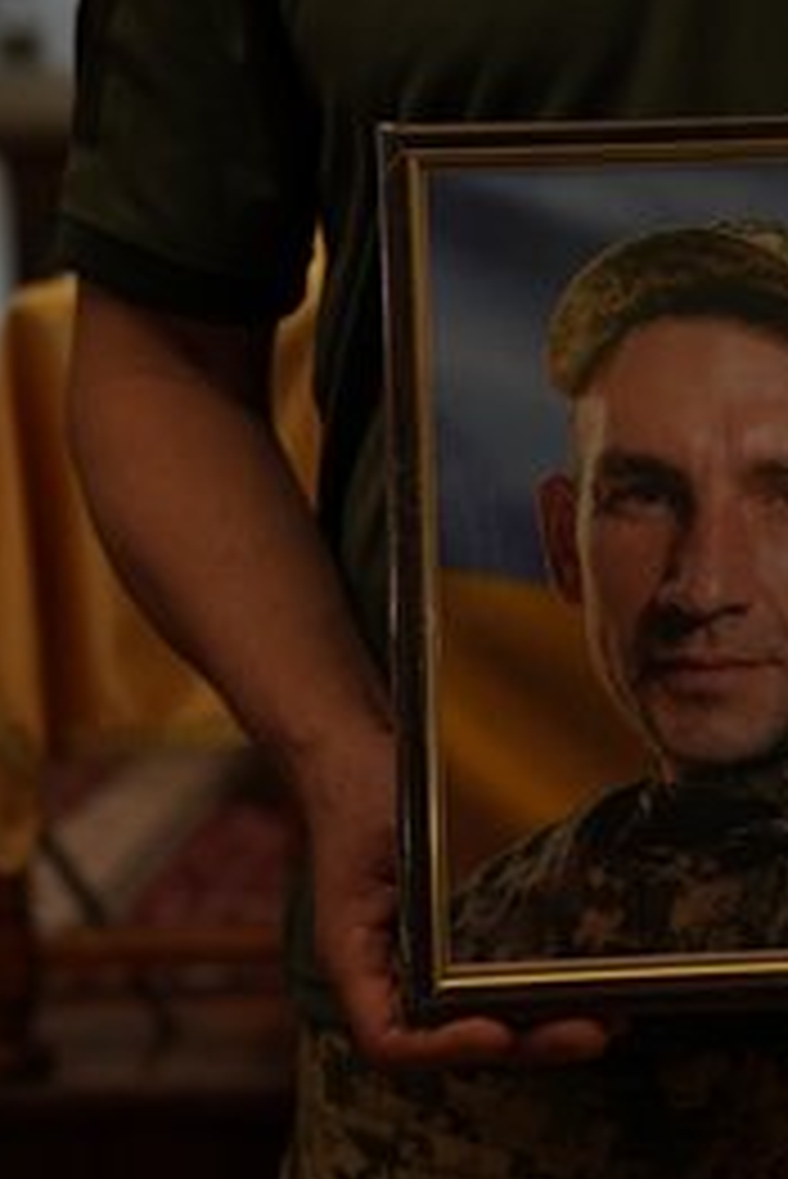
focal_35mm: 90
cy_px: 592
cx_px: 711
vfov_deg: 22.6
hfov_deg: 15.0
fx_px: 2951
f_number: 3.5
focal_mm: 59
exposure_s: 1/250
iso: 2000
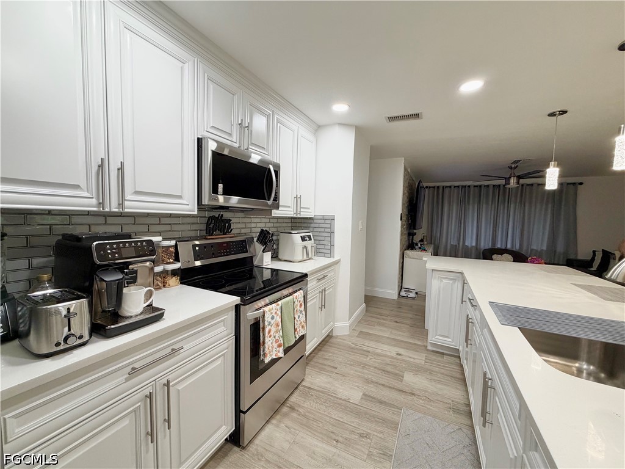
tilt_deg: -3.4
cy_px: 234
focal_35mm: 14
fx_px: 253
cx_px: 312
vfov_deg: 85.7
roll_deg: -0.7
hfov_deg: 102.1
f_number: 2.2
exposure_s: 1/120
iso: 250
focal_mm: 2.22
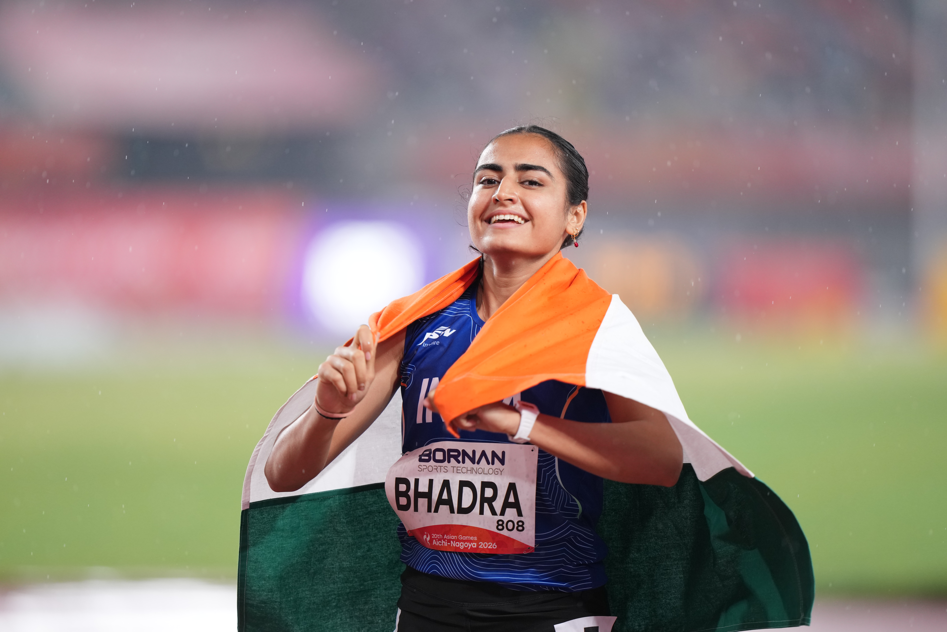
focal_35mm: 400
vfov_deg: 3.4
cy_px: 316
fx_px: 10521
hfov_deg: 5.2
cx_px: 474
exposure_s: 1/1000
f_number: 2.8
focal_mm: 400
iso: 1600
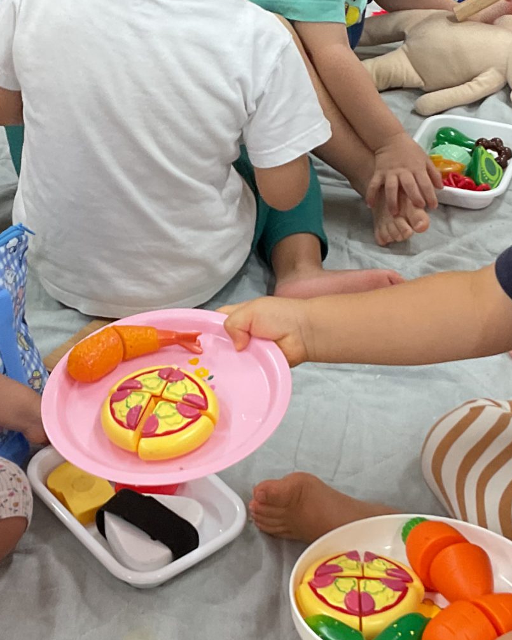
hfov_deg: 21.2
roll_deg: +0.5
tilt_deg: -32.5
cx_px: 198
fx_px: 1364
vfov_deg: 26.3
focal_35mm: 72
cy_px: 249
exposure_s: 1/50
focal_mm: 3
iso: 80
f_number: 1.8
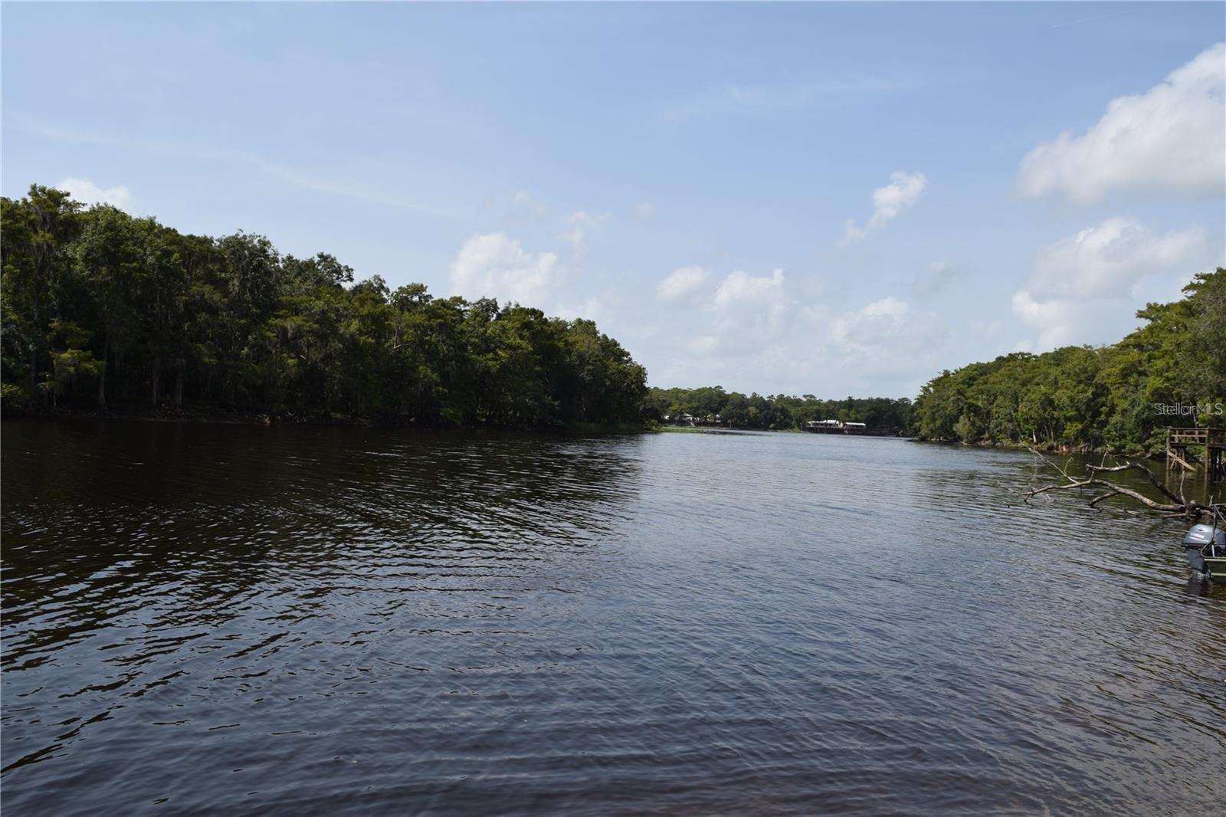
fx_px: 1021
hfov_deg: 61.9
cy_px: 408
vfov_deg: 43.6
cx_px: 613
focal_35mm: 30
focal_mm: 20
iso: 100
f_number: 10
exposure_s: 1/200
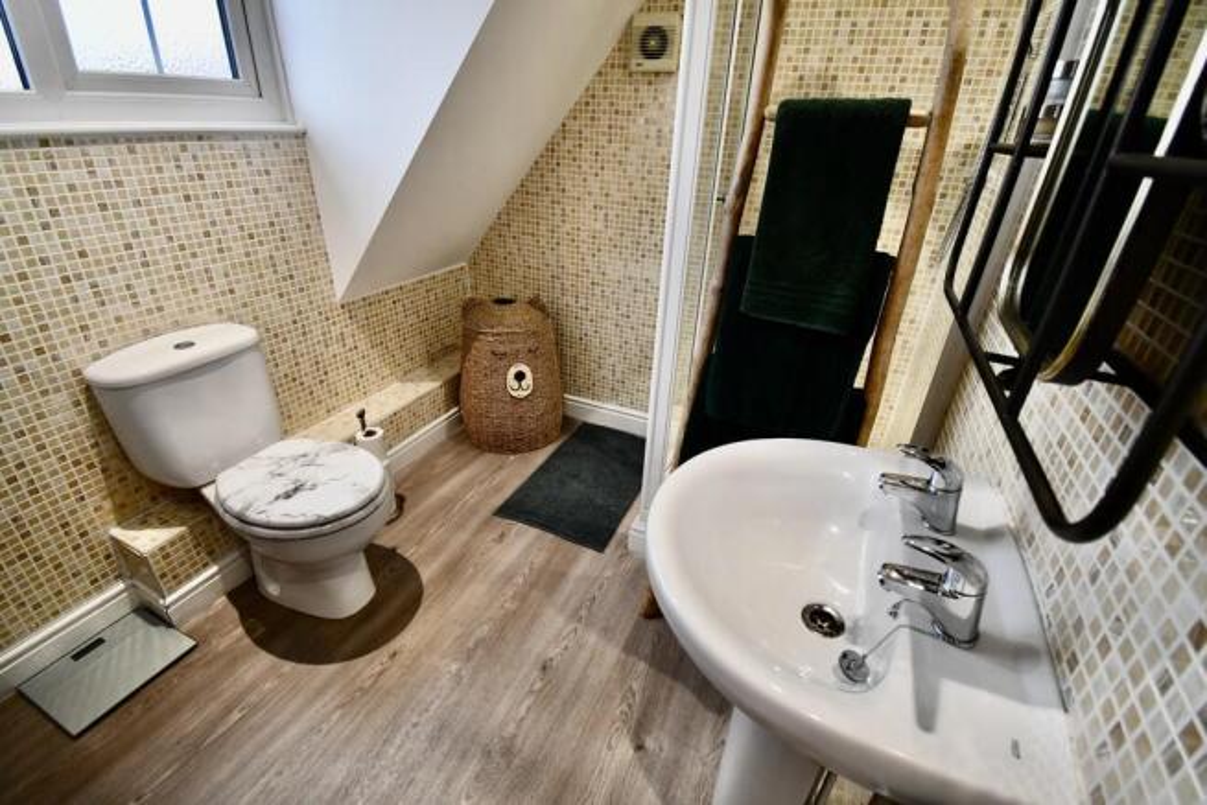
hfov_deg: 100.4
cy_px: 402
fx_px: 503
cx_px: 604
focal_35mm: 15
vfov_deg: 77.4
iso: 1600
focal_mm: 10
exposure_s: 1/80
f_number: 4.5
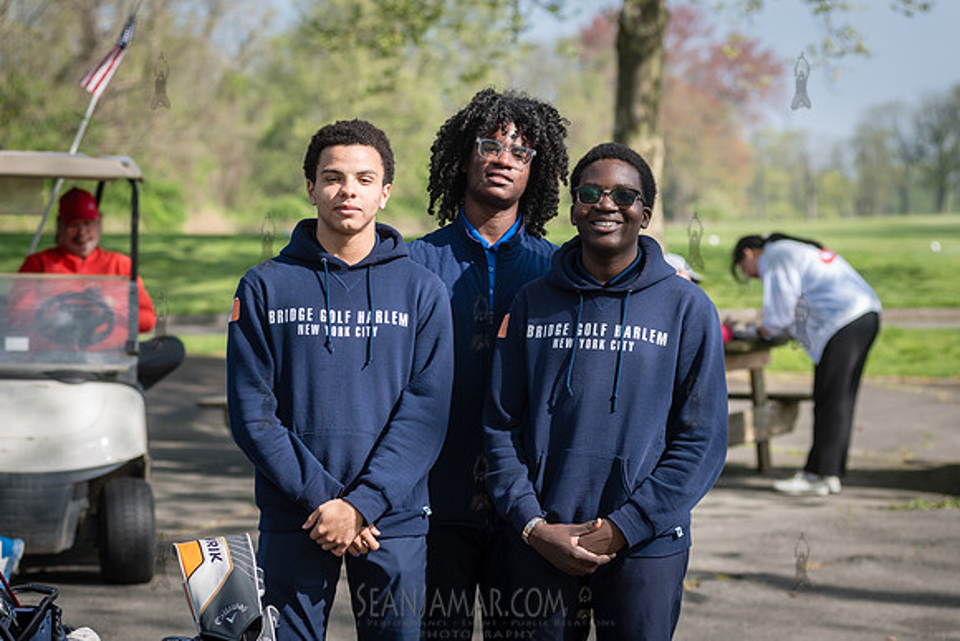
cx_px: 472
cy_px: 341
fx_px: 2895
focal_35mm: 109
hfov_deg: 18.8
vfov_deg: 12.6
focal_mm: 100
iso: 100
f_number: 4
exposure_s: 1/400
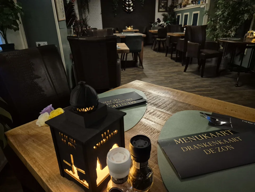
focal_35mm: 23
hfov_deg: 73.9
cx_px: 128
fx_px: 169
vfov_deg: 58.9
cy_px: 96
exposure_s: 1/25
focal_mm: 5.4
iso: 1250
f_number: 1.8
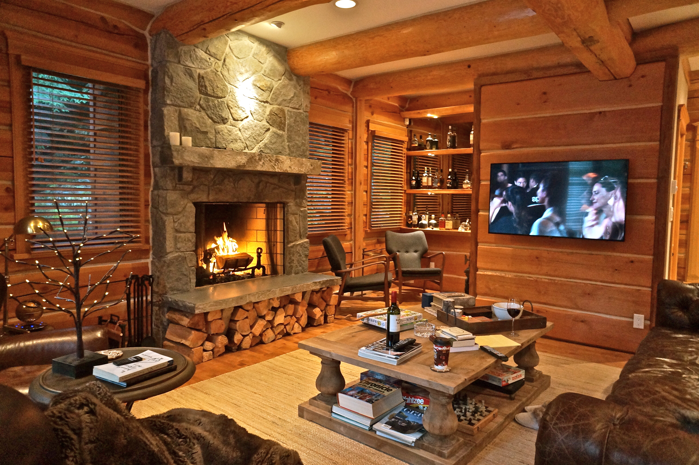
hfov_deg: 73.8
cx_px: 350
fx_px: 465
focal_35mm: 24
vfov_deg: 53.0
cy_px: 232
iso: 1600
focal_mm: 16
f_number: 4
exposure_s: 1/60
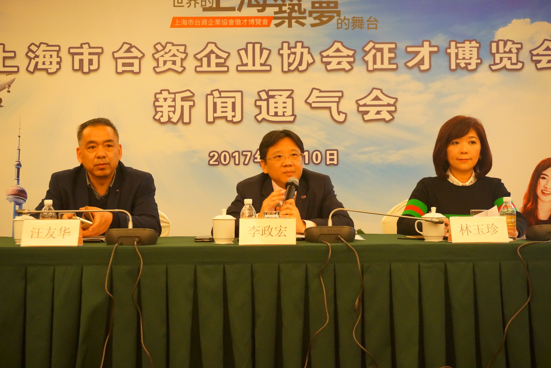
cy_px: 184
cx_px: 276
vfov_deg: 28.1
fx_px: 735
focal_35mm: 48
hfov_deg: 41.1
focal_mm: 32
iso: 3200
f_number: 5
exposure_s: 1/100
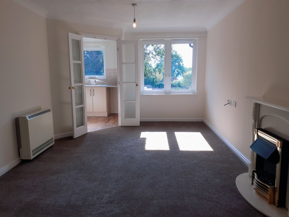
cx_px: 144
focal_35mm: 27
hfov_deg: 65.3
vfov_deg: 51.4
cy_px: 108
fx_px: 225
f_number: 1.9
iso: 40
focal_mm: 3.6
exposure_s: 1/242
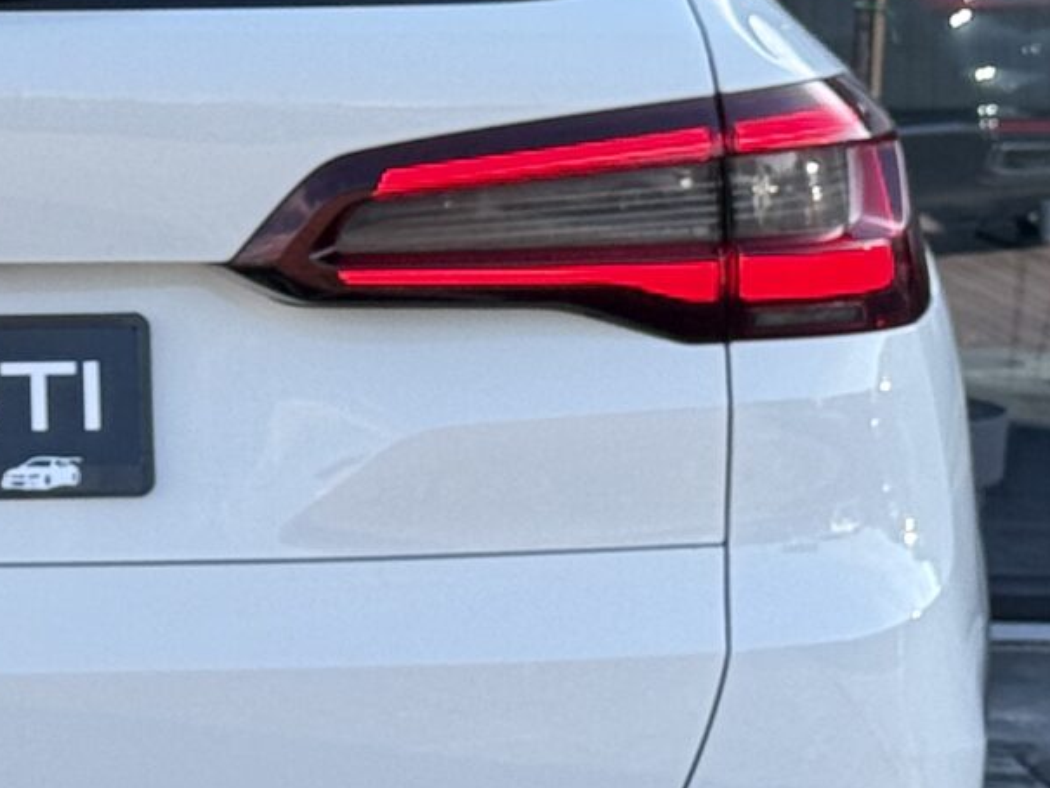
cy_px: -26
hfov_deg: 9.6
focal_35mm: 203
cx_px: -302
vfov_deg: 7.3
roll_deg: +1.0
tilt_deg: -1.1
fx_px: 6159
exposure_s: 1/1377
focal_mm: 6.76
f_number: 1.78
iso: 80
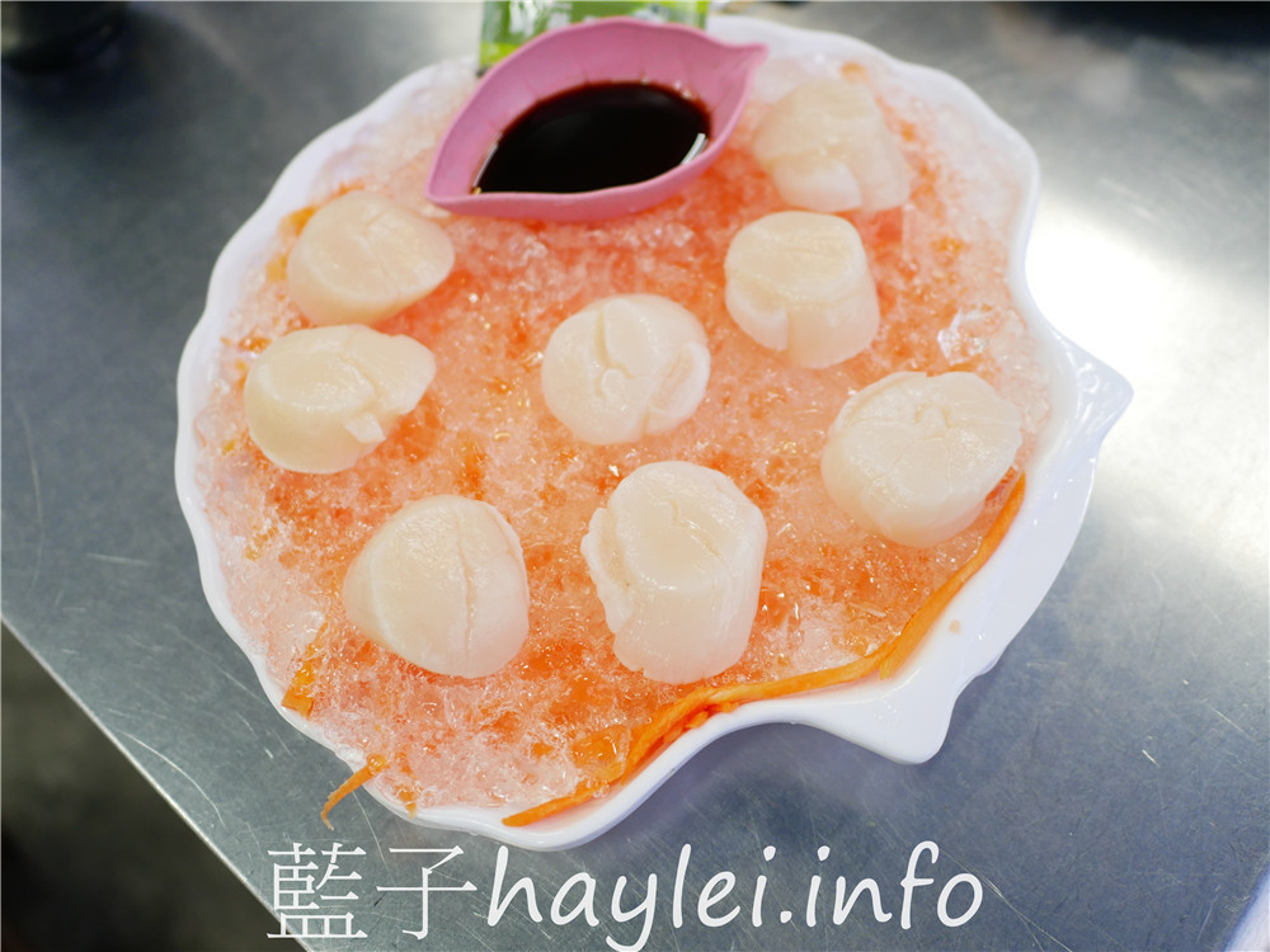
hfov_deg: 60.0
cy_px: 476
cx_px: 635
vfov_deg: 46.8
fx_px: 1101
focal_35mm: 30
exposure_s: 1/60
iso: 400
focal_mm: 15
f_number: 1.7
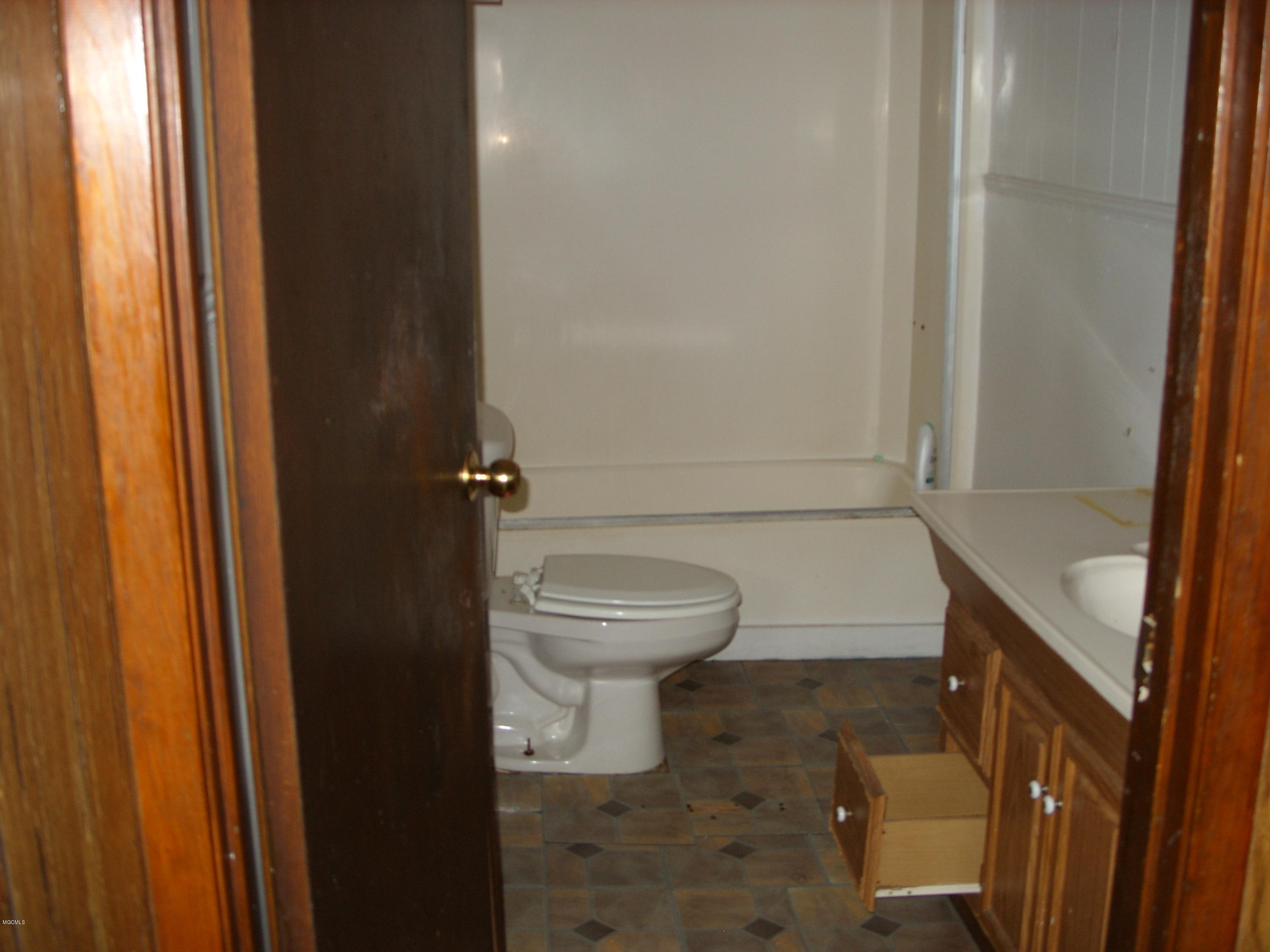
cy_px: 476
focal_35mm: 38
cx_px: 635
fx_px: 1394
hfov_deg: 49.0
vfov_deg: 37.7
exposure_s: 1/30
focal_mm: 7.8
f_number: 2.8
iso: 50
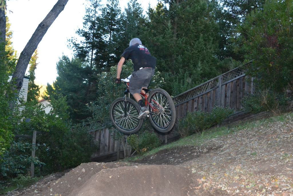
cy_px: 98
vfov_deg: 34.2
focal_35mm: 39
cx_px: 146
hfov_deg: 49.5
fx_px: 317
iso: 3200
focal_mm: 26
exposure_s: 1/200
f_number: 11
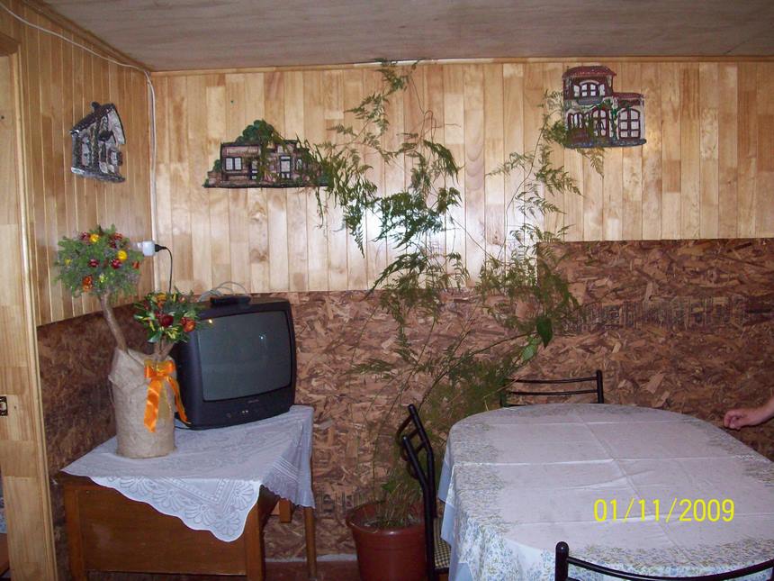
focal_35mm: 36
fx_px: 805
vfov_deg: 39.7
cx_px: 387
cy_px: 290
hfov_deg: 51.4
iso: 200
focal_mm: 6
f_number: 2.7
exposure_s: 1/64
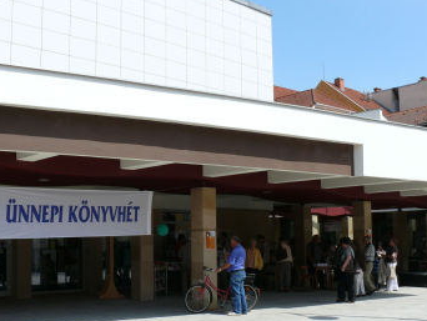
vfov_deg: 31.4
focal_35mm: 46
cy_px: 207
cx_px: 176
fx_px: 568
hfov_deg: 41.1
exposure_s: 1/400
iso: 100
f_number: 6.3
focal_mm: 7.4
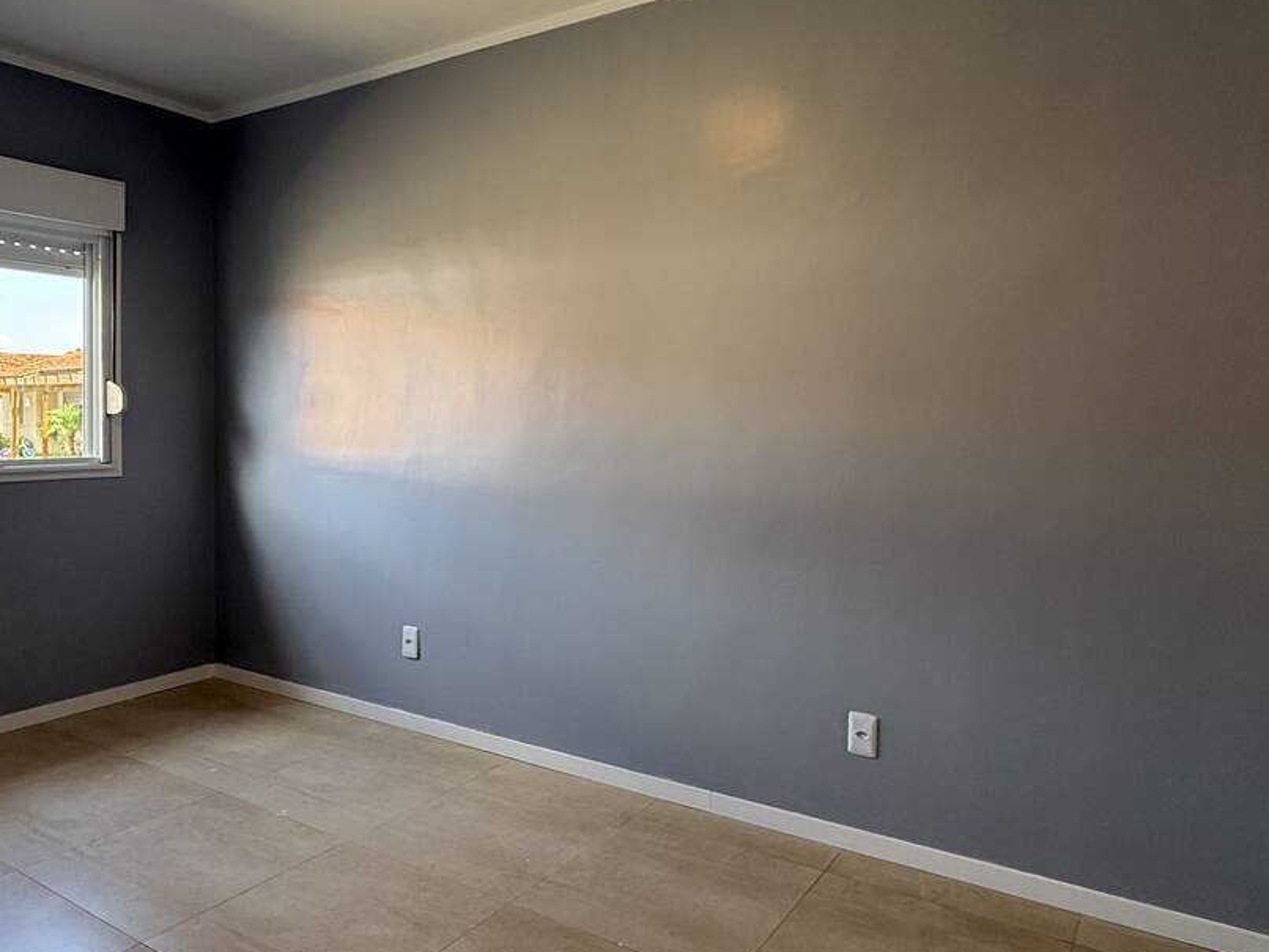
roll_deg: -0.6
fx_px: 917
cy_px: 426
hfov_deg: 69.4
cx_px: 617
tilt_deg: -1.0
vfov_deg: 54.8
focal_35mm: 25
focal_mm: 2.22
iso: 100
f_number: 2.2
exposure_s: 1/99
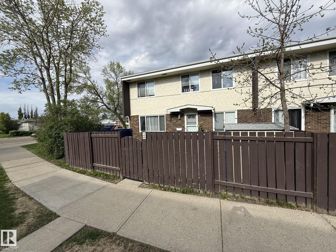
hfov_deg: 102.1
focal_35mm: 14
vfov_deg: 85.7
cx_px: 168
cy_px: 126
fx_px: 136
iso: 50
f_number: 2.2
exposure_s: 1/2320
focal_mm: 2.22
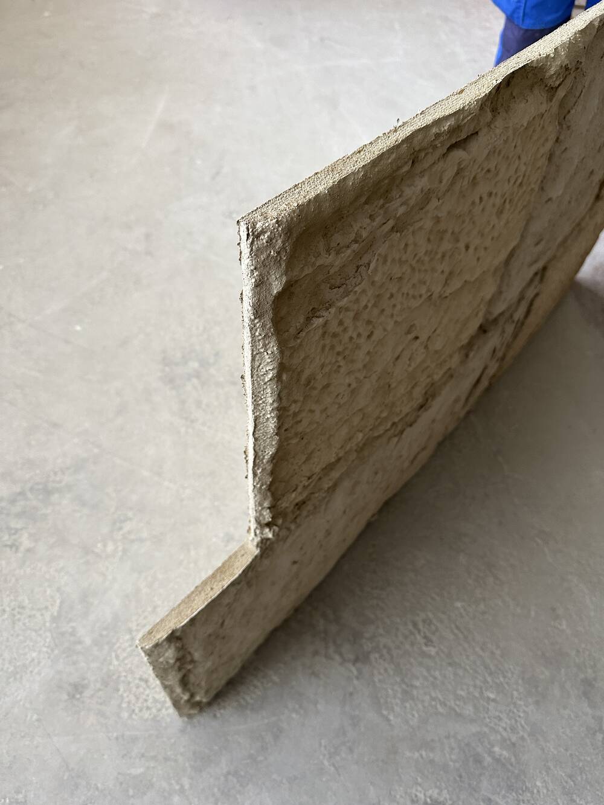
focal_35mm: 24
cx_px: 302
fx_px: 558
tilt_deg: -52.6
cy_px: 402
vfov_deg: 71.6
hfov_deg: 56.8
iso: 320
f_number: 1.78
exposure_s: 1/60
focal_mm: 6.86
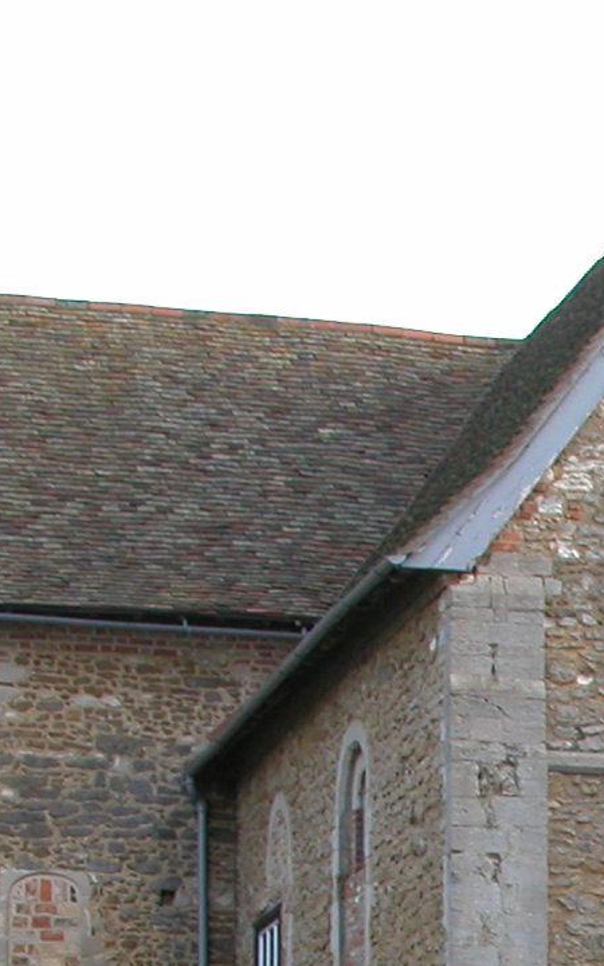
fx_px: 3477
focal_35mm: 132
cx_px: 1156
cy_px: 1198
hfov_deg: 9.4
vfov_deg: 15.2
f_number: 4
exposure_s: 1/137
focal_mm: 8.9
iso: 100
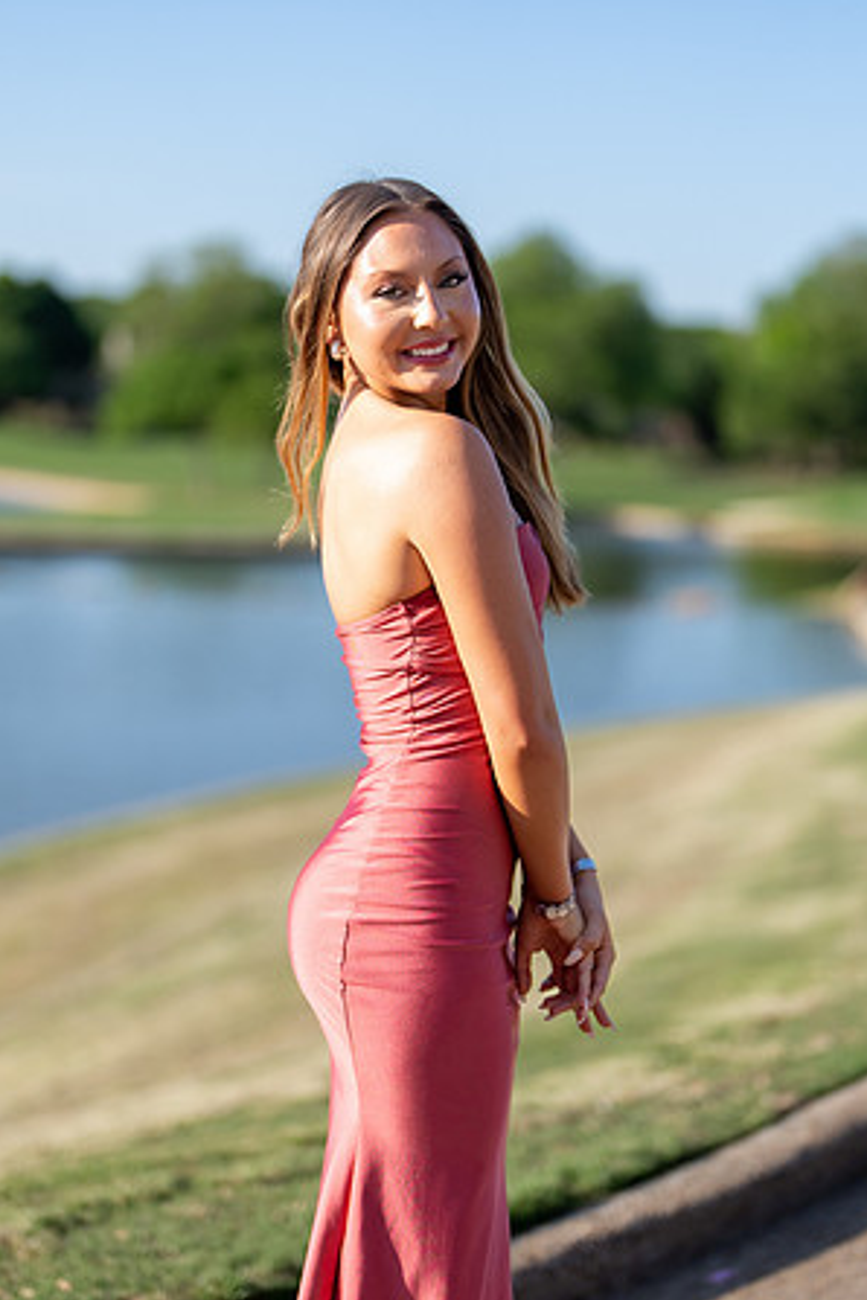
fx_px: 2745
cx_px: 461
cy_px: 651
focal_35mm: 76
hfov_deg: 17.9
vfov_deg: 26.7
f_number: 1.2
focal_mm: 50
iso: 100
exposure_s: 1/6400
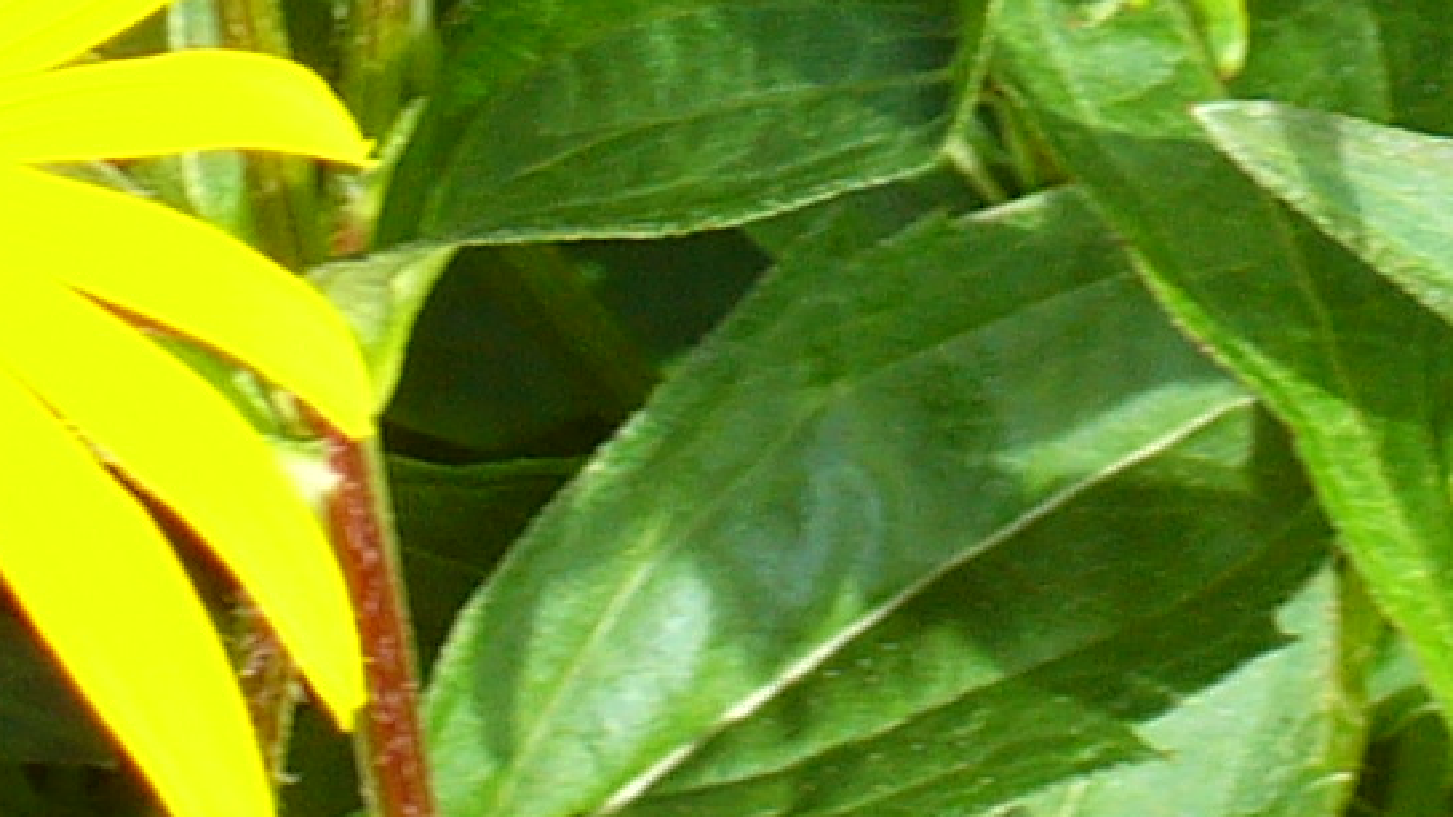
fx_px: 16605
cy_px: -240
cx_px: 1205
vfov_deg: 2.8
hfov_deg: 5.0
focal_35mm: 431
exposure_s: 1/80
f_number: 4.9
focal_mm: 17.4
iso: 50
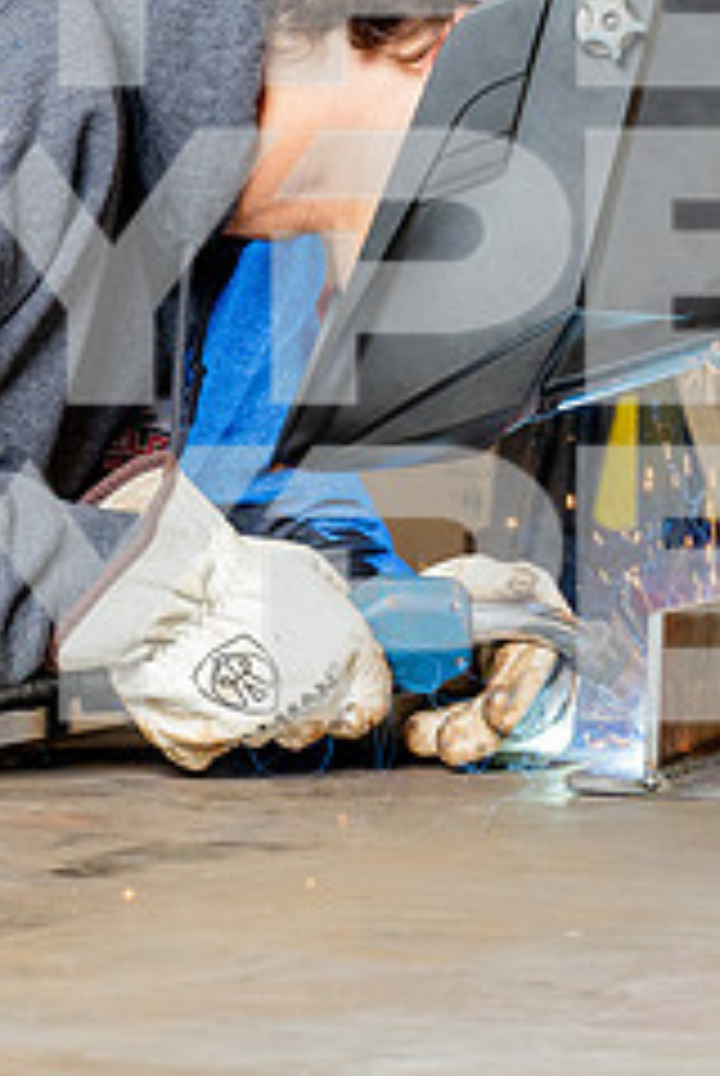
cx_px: 295
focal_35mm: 180
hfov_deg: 7.6
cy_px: 272
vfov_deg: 11.4
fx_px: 5384
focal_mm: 63
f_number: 8
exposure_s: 1/250
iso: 1600
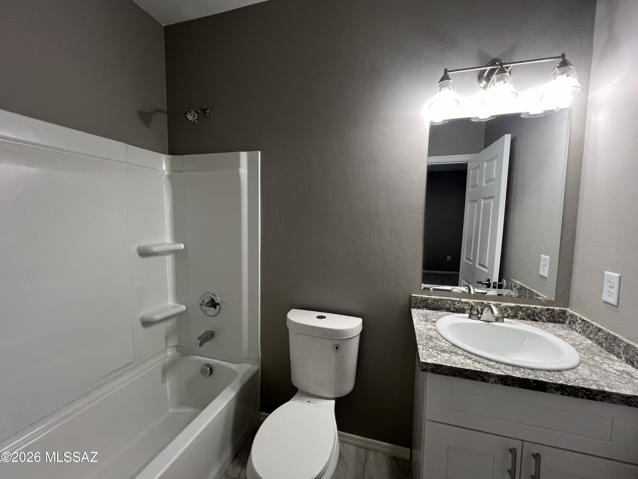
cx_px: 319
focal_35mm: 13
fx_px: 240
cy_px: 240
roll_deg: +0.0
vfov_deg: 89.9
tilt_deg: -5.2
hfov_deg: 106.2
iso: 160
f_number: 1.8
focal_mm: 1.57
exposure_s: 1/60
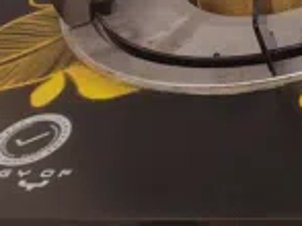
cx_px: 612
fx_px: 872
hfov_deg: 15.5
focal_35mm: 100
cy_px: 21
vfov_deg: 14.6
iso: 500
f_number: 1.8
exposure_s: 1/60
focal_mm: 5.06
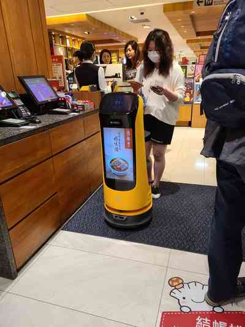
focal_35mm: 26
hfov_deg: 53.1
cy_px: 164
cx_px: 122
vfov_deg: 67.3
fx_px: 245
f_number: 1.8
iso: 125
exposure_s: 1/60
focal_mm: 5.4
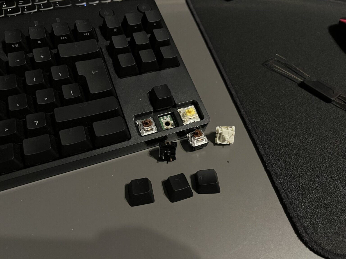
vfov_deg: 53.1
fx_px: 260
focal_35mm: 26
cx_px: 173
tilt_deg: -50.5
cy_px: 130
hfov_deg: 67.3
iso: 400
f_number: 1.6
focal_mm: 5.1
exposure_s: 1/60
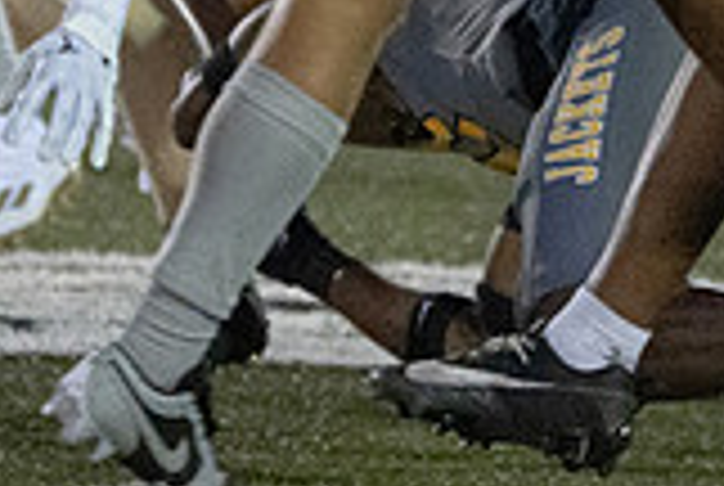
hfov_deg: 2.1
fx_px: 19826
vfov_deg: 1.4
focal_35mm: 984
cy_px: -287
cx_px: 642
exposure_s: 1/1000
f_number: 5.6
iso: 20000
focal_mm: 215
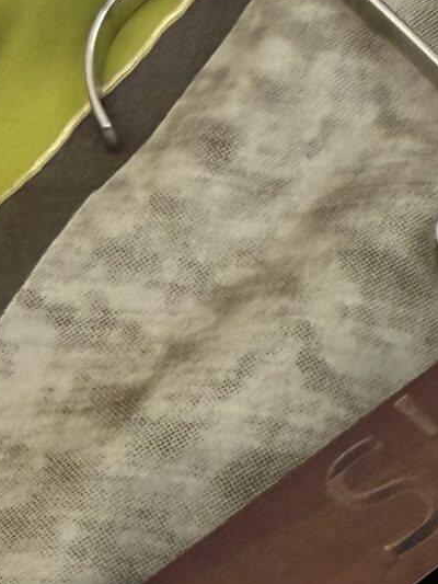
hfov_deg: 17.4
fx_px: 1417
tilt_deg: -73.2
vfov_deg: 20.0
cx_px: 348
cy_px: 885
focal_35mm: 84
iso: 320
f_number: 2.2
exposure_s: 1/50
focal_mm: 2.22
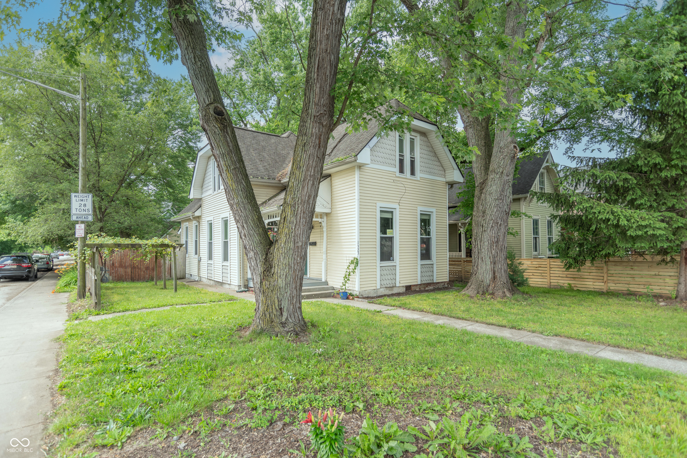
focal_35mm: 18
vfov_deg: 67.4
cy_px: 229
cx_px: 344
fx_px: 344
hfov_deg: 90.0
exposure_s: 1/60
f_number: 5.6
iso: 50
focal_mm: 18
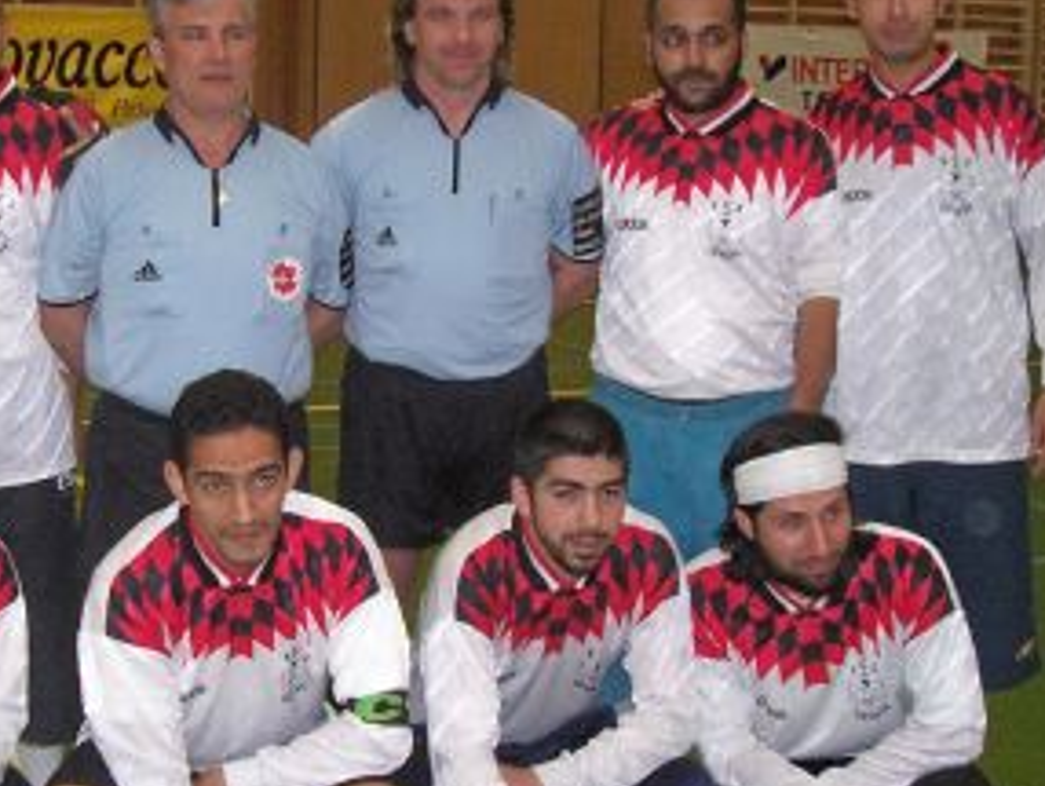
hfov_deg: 25.4
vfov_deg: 19.4
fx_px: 2296
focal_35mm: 76
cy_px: 402
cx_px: 311
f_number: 2.7
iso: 80
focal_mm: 5.6
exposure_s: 1/64
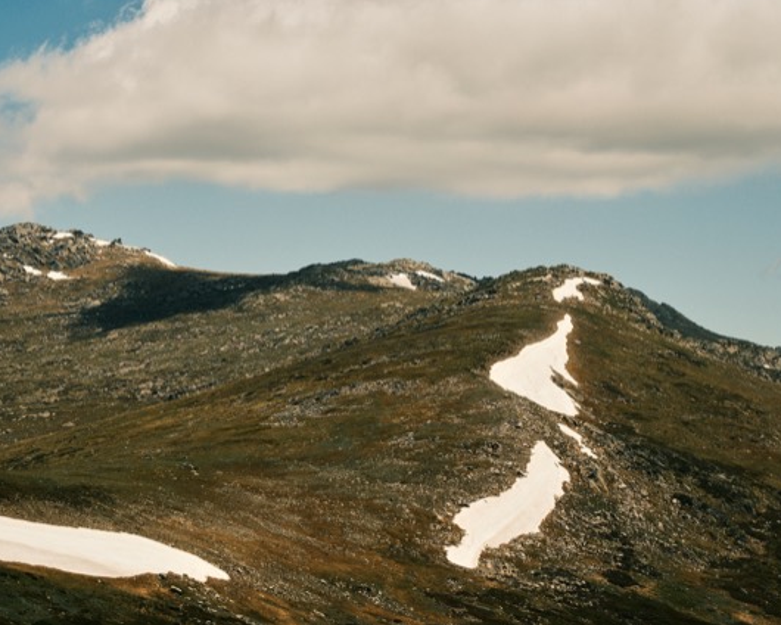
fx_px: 2751
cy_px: 312
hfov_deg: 16.2
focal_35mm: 119
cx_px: 329
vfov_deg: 13.0
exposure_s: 1/500
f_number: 9
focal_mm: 70
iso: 200
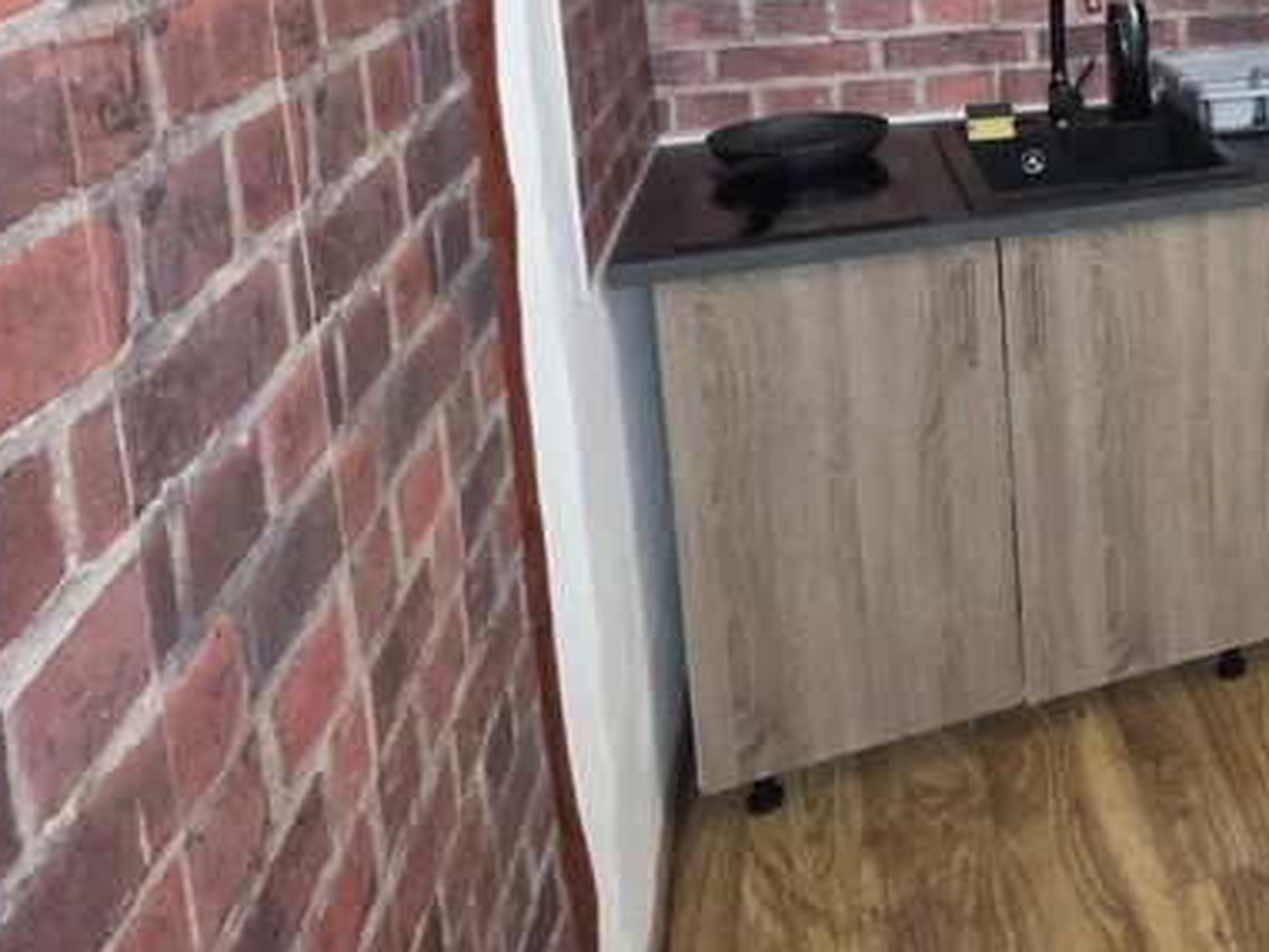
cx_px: 1503
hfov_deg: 39.2
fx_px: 1283
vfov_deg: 36.5
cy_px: -3
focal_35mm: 35
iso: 500
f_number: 1.9
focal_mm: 2.2
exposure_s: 1/33.3
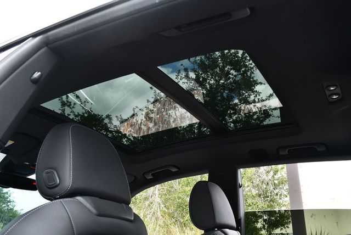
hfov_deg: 53.1
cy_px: 118
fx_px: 351
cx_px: 176
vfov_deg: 36.9
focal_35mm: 36
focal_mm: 18
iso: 360
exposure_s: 1/250
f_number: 5.6
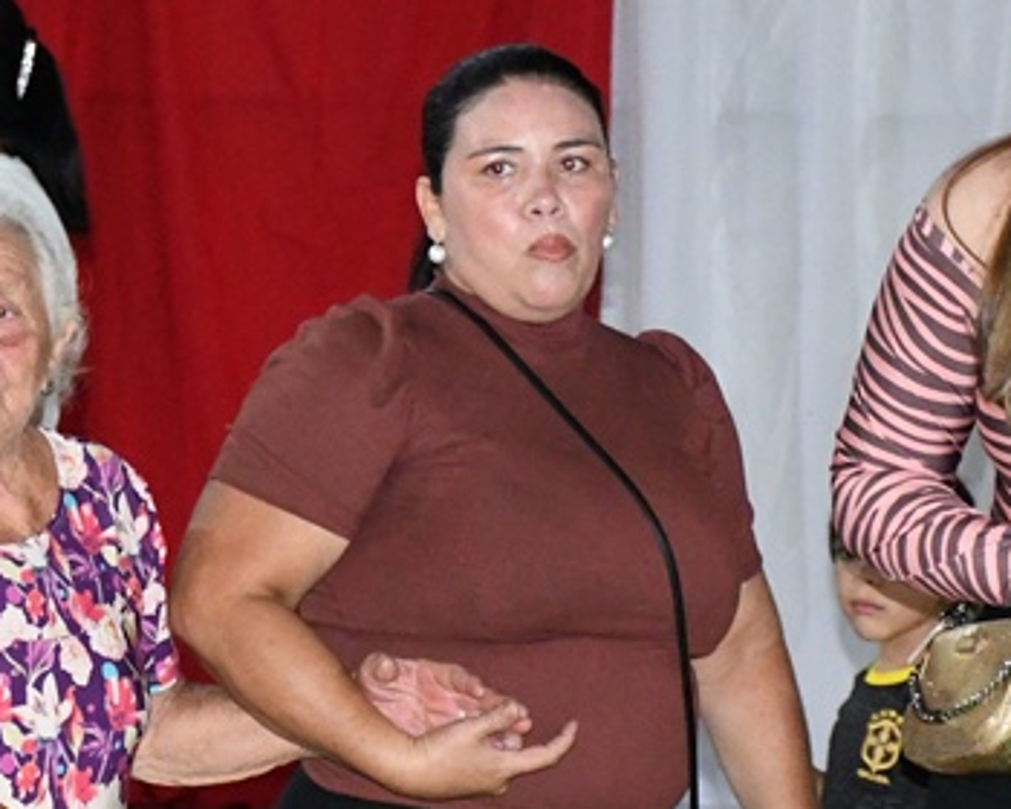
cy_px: 626
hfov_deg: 9.0
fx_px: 6403
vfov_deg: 7.2
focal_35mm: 214
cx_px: 361
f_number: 5
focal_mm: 52
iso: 10000
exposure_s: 1/250
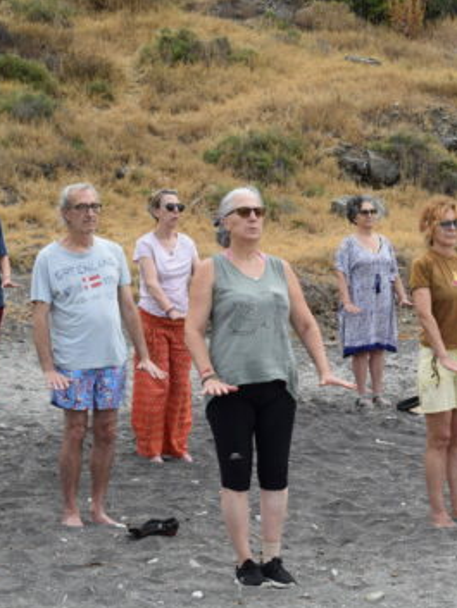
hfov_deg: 15.0
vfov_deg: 20.0
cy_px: 315
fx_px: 1724
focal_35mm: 98
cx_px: 391
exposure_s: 1/250
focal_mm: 40
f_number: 8
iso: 320
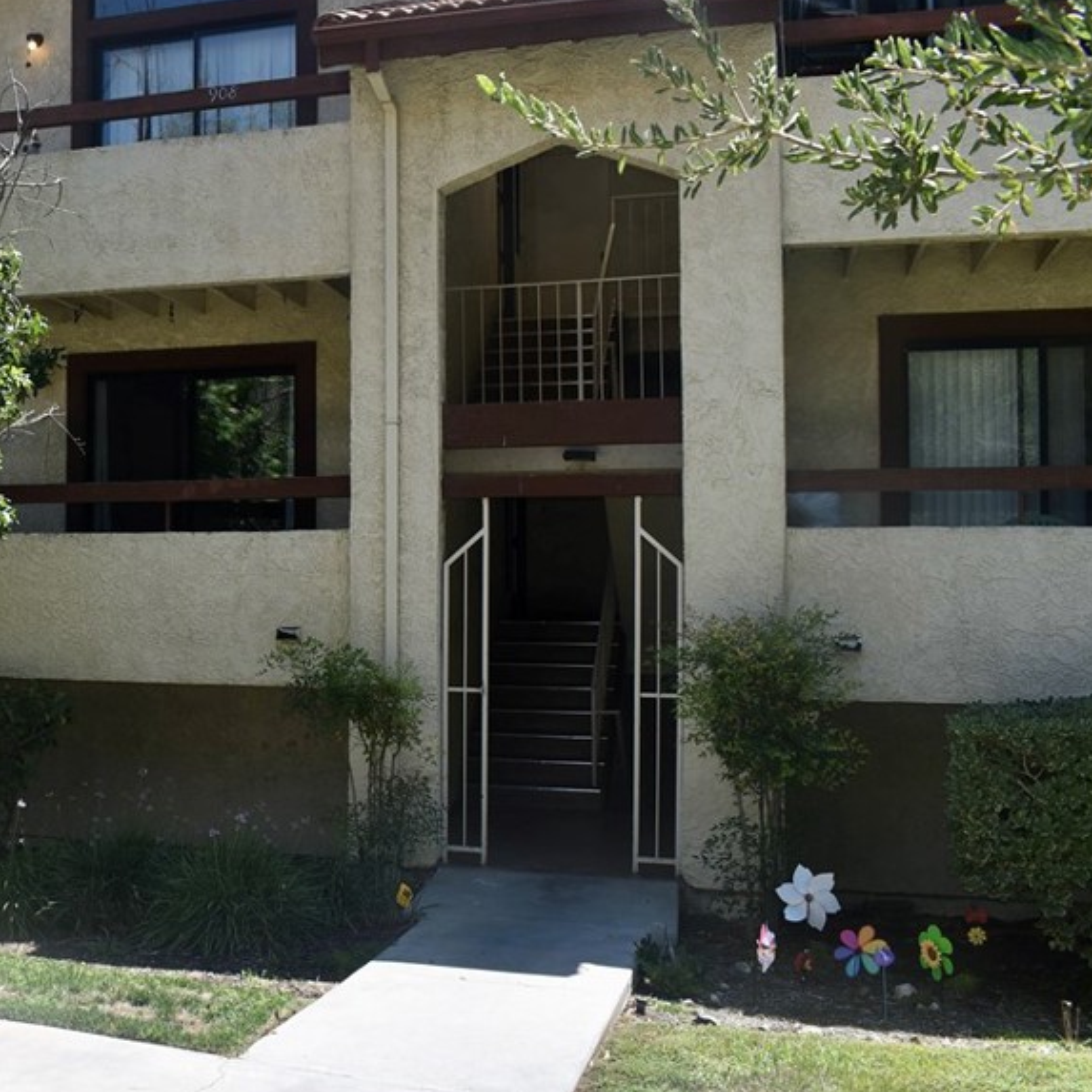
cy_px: 537
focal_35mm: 41
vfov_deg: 40.9
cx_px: 179
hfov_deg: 38.9
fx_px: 1463
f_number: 8
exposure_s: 1/200
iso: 100
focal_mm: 18
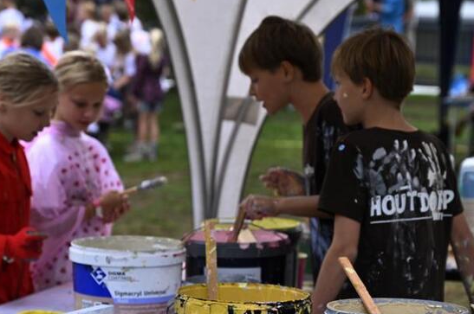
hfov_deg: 16.2
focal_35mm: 127
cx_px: 266
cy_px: 253
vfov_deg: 10.7
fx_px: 1670
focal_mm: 70
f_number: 3.5
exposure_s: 1/200
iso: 200
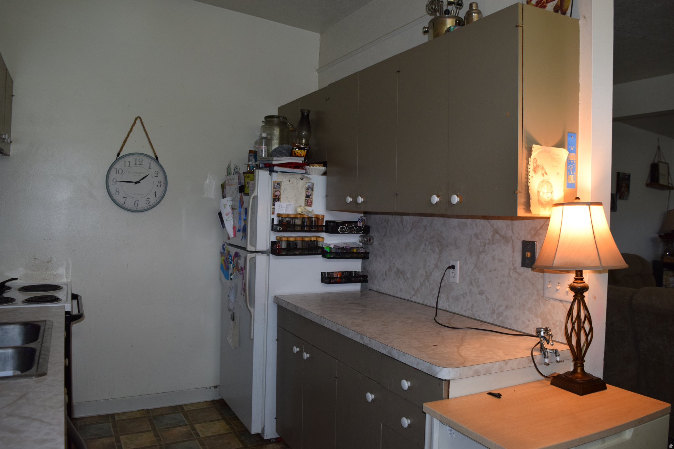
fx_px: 505
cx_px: 337
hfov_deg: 67.4
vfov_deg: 47.9
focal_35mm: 27
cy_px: 224
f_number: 5.6
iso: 800
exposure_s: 1/125
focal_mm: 18
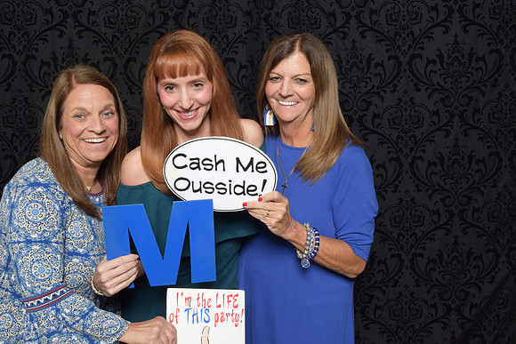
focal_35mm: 39
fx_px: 559
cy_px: 172
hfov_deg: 49.5
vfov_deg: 34.2
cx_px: 258
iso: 500
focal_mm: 26
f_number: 20
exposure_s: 1/60
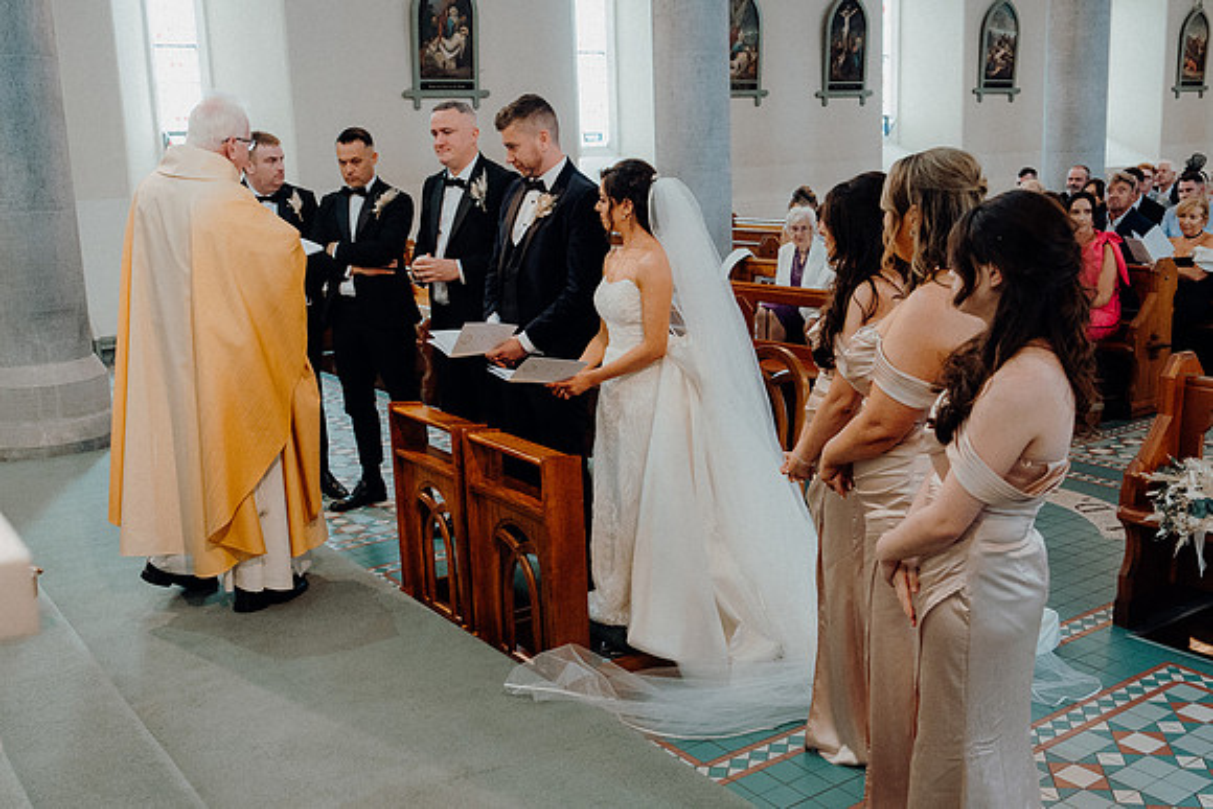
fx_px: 1213
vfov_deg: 36.9
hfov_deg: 53.1
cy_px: 404
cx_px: 606
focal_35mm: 36
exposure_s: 1/160
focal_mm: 24
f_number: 3.5
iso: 2500
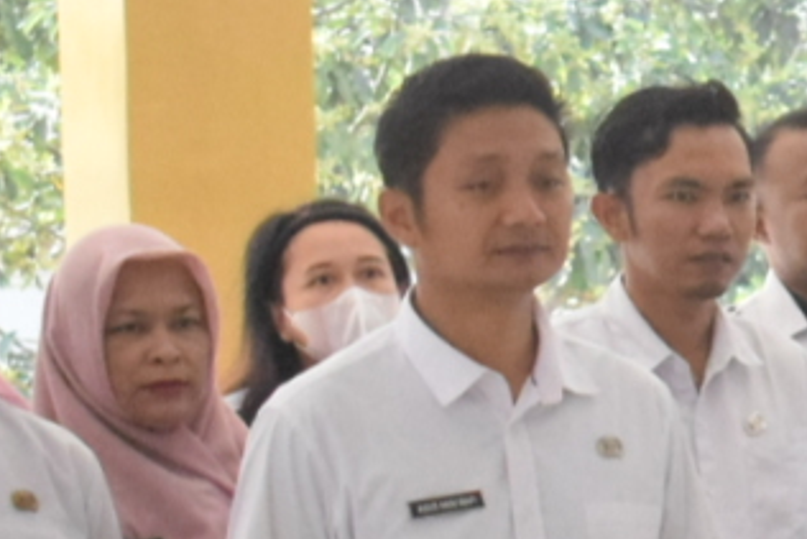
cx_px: 1905
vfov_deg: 5.6
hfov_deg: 7.8
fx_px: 5517
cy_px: 439
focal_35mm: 246
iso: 6400
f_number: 4.5
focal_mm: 32
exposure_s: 1/2000
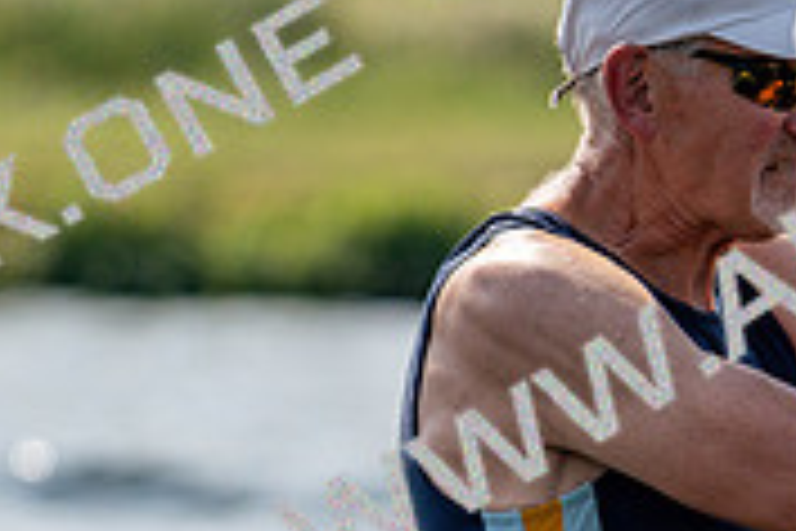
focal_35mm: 1118
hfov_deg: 1.8
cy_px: 592
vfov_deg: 1.2
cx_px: 832
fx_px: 24718
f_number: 6.3
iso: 200
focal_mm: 341
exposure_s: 1/1600
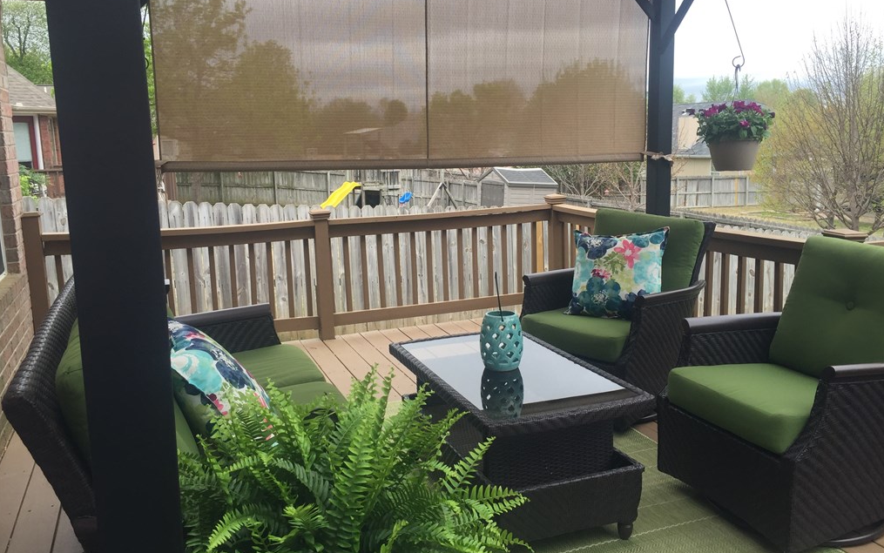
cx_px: 441
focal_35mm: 31
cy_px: 266
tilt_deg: -8.5
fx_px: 747
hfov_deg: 61.2
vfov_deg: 40.6
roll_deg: +0.5
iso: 32
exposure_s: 1/373
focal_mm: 4.15
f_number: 2.2
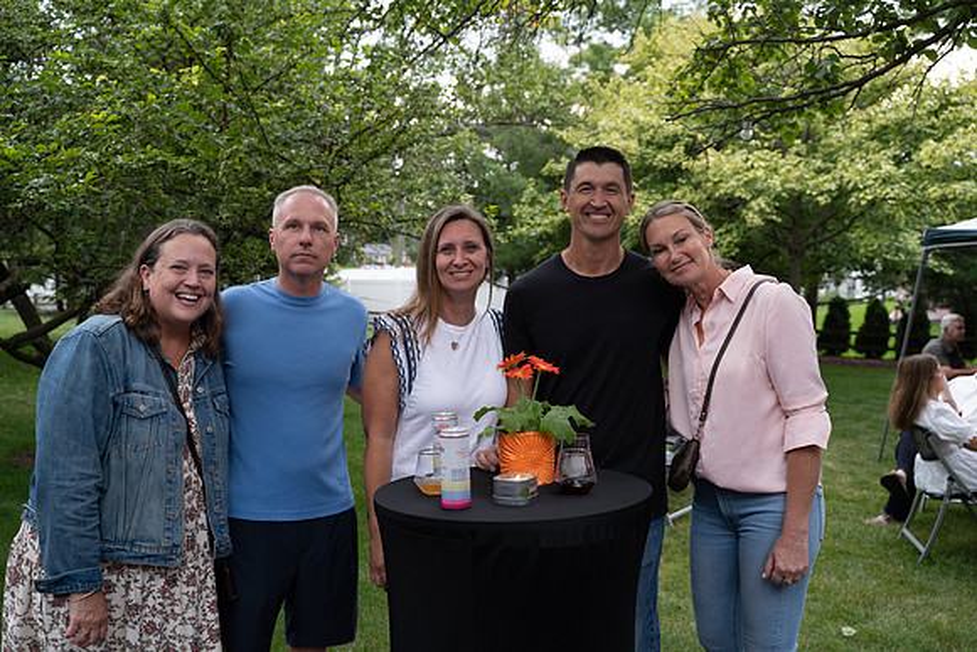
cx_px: 488
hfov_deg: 55.8
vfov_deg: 38.9
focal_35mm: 34
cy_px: 326
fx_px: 923
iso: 1000
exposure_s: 1/200
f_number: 4
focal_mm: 34
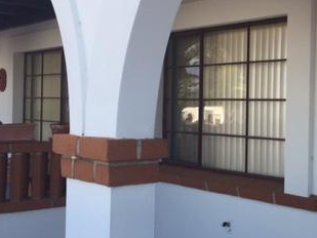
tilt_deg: +0.5
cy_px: 122
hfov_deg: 31.4
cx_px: 250
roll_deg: -2.3
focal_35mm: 60
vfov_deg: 24.4
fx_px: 550
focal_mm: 4.15
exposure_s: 1/682
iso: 32
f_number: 2.2
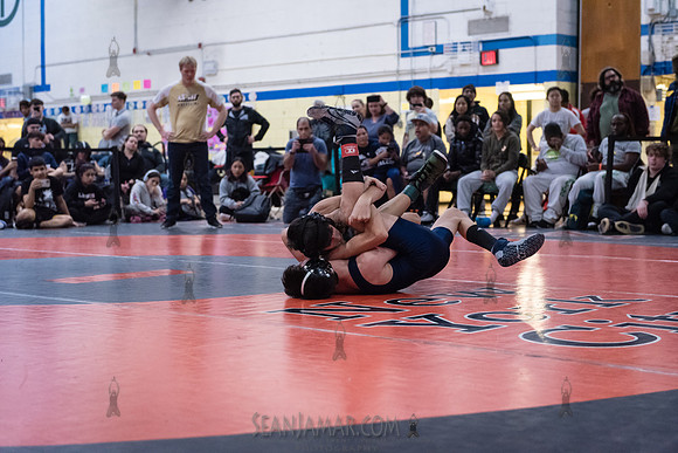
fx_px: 1093
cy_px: 226
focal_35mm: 58
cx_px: 339
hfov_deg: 34.5
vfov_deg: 23.4
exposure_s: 1/500
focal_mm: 58
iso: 8000
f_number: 3.2
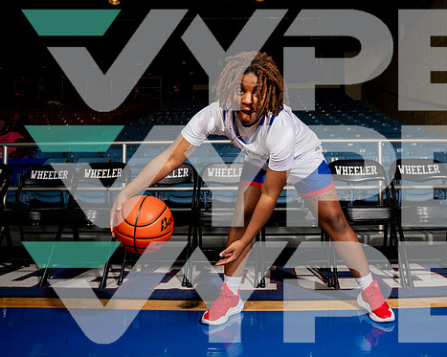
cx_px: 268
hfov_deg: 61.7
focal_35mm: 28
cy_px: 177
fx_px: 370
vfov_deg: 51.5
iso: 250
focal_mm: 24
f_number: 7.1
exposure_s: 1/125
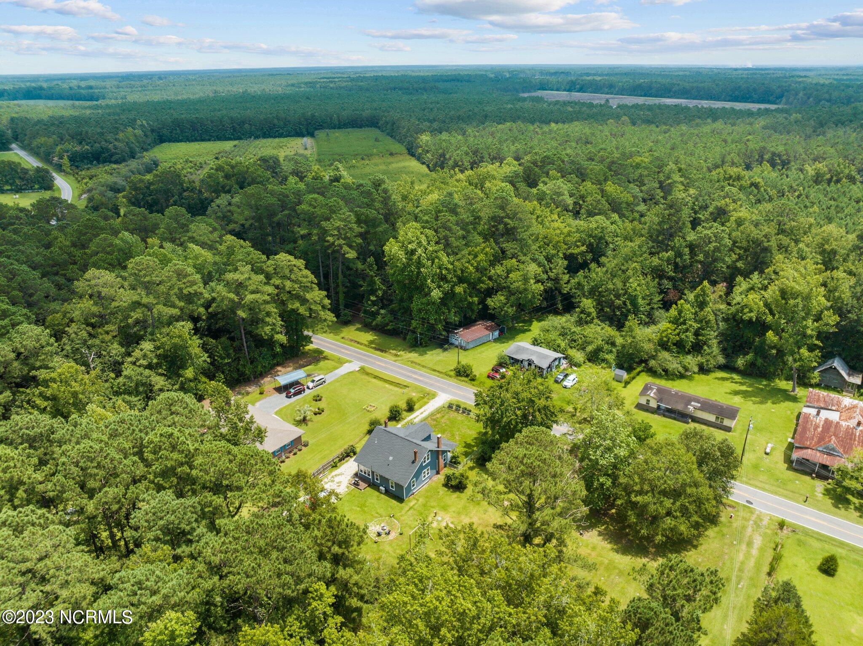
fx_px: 598
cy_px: 323
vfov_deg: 56.8
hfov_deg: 71.6
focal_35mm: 24
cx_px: 432
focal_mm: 12.29
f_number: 2.8
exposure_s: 1/1600
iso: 120
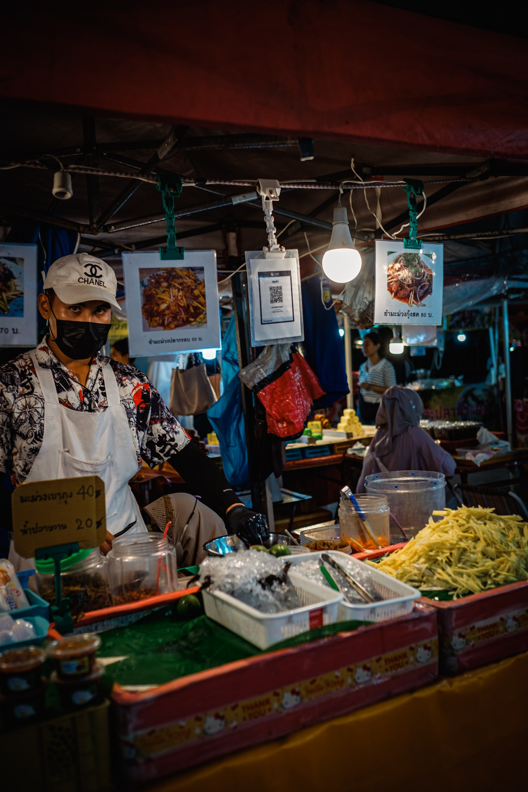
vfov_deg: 54.4
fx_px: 770
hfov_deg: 37.9
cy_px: 396
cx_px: 264
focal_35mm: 35
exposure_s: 1/80
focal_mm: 23
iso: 200
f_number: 2
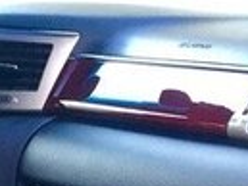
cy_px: 411
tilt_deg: -22.6
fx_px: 1061
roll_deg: +1.7
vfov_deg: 9.2
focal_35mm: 148
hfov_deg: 13.0
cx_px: -46
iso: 64
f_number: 2.2
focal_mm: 4.15
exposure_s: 1/33
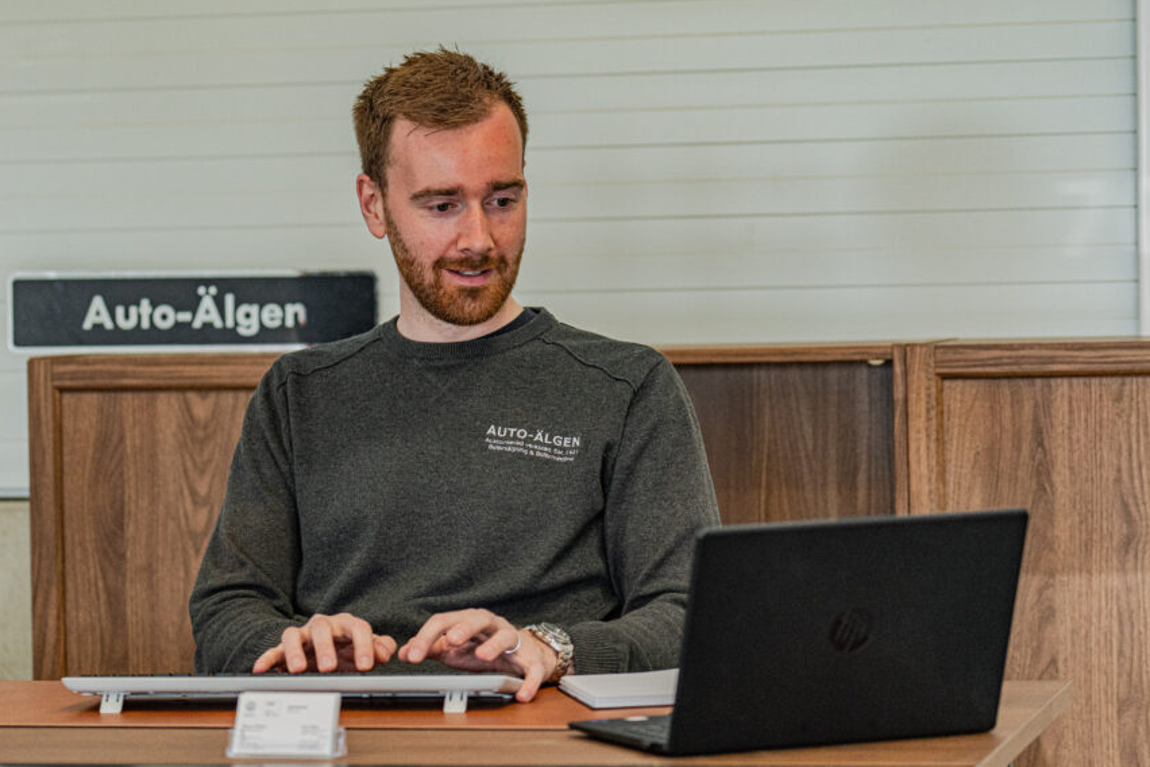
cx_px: 501
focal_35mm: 131
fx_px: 4184
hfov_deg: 15.6
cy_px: 317
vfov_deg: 10.5
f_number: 4
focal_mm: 109
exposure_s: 1/250
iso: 2000
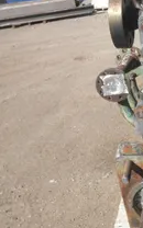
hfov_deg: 19.7
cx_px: 216
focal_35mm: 57
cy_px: 115
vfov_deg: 35.7
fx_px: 355
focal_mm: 5
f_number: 8.5
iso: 64
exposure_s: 1/100
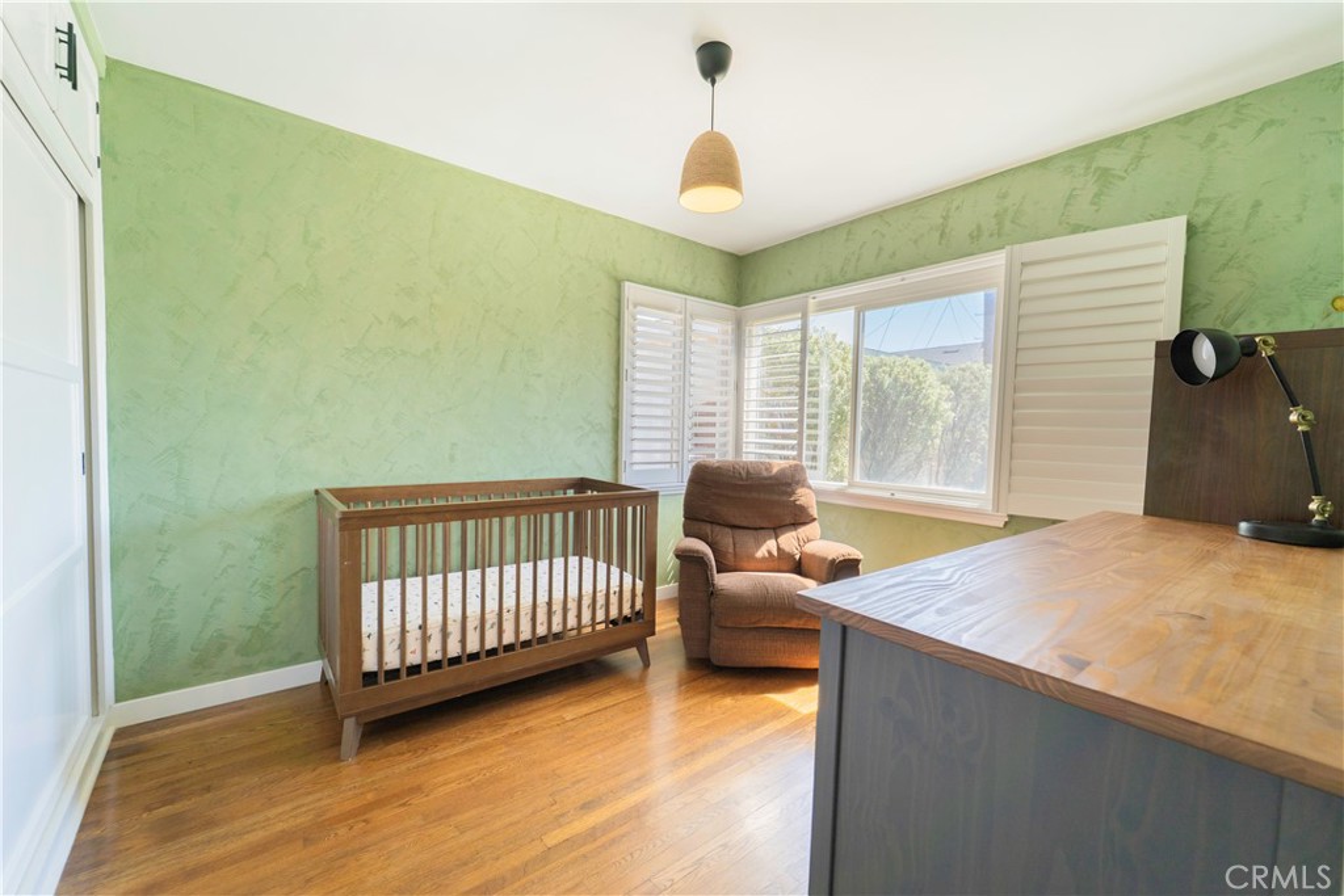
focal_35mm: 14
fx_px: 523
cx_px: 672
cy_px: 448
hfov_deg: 104.2
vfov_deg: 81.2
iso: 100
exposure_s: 1/60
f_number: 6.3
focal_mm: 14
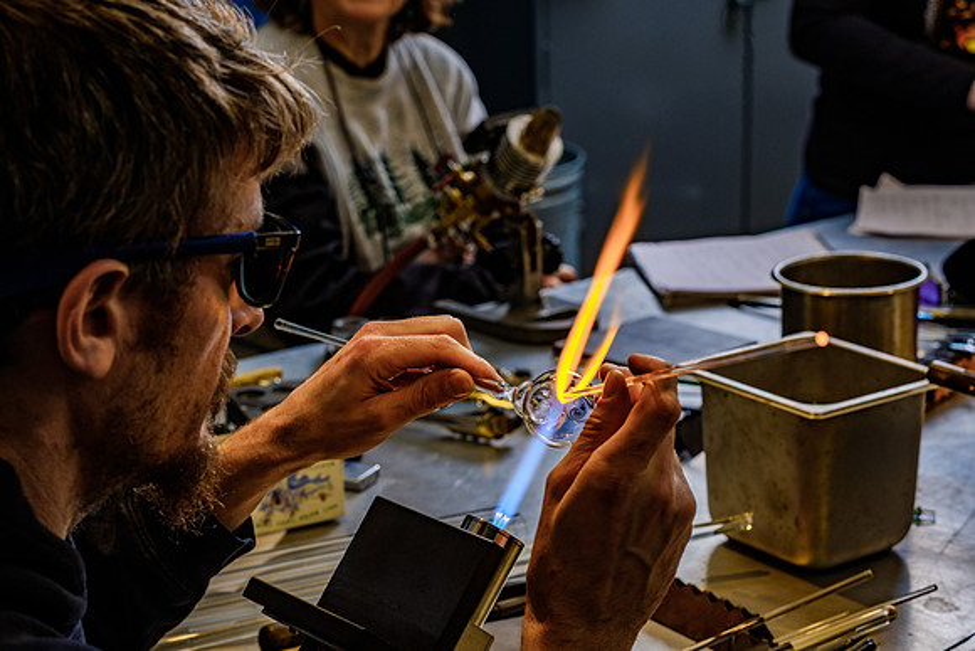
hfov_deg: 23.5
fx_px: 2347
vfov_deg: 15.8
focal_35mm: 87
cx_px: 474
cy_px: 324
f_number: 5.6
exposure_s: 1/125
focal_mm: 56
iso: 200
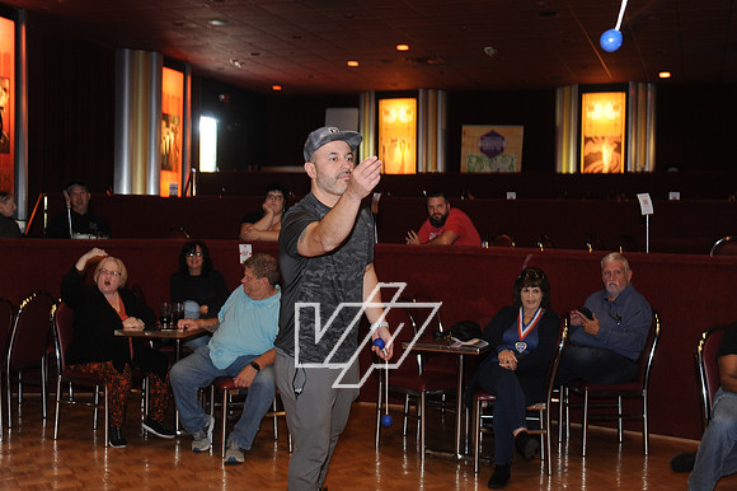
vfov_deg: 27.0
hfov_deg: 39.6
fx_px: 1023
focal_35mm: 50
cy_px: 246
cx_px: 368
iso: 800
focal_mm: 50
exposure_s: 1/30
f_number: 5
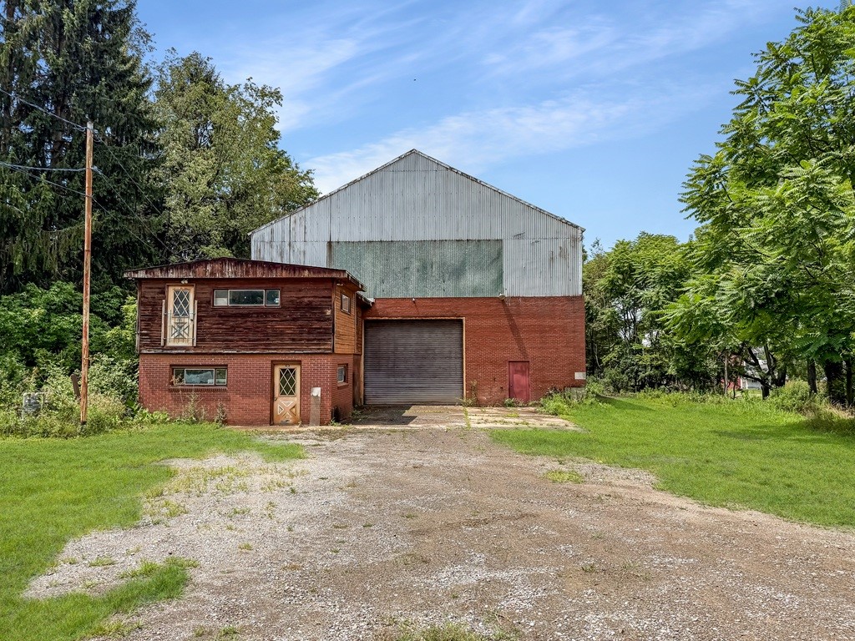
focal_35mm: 24
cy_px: 320
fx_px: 593
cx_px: 428
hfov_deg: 71.6
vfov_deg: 56.8
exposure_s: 1/5300
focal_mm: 6.76
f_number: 1.8
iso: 80
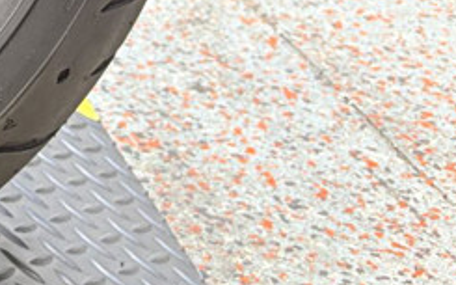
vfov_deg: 9.9
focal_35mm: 120
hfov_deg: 14.4
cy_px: -348
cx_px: -461
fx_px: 1491
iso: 64
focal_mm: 5.96
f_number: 1.6
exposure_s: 1/60
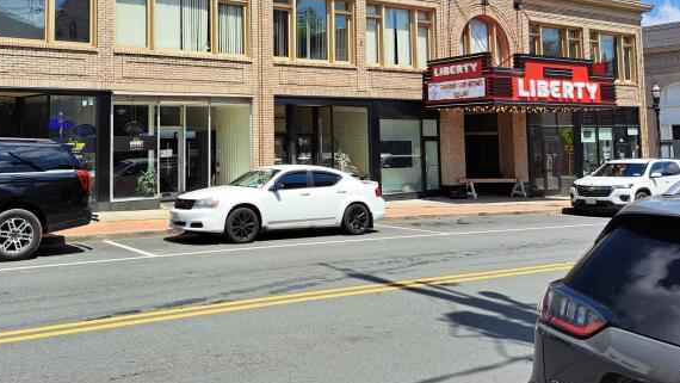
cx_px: 259
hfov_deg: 58.8
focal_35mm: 33
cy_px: 103
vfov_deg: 35.0
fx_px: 595
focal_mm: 5.23
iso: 50
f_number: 1.8
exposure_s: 1/1623
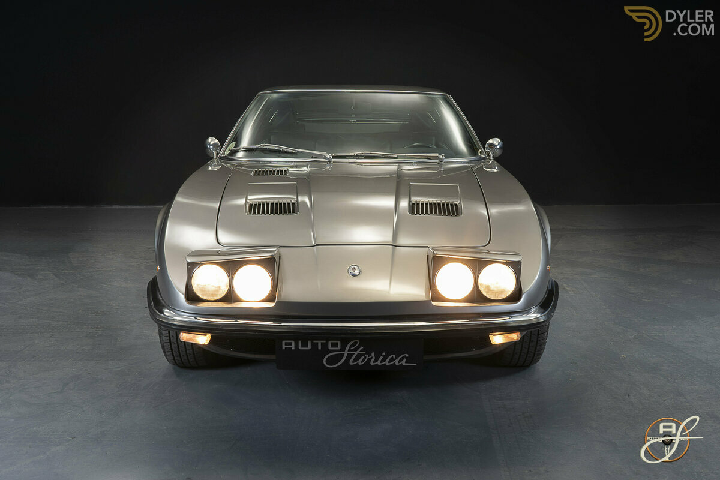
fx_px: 780
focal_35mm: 39
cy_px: 240
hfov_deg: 49.6
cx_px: 360
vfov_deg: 34.2
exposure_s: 1/1.67
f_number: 11
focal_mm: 39
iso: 250
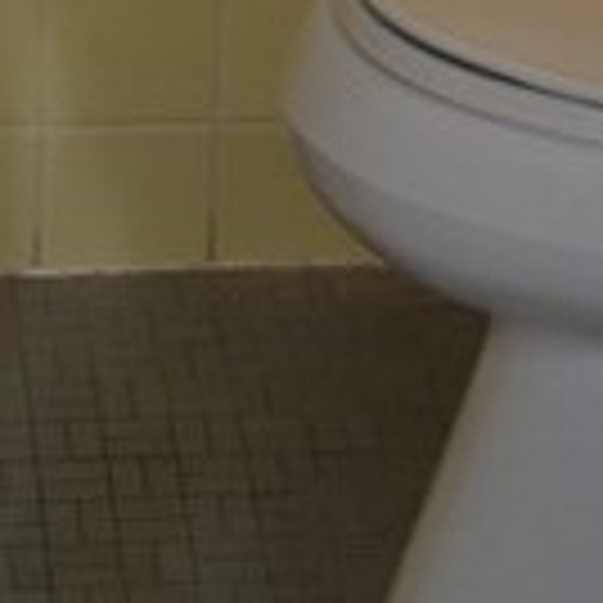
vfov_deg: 7.3
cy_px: -1382
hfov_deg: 8.5
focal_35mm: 206
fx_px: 4060
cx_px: 320
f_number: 4
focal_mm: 20
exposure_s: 1/100
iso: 400
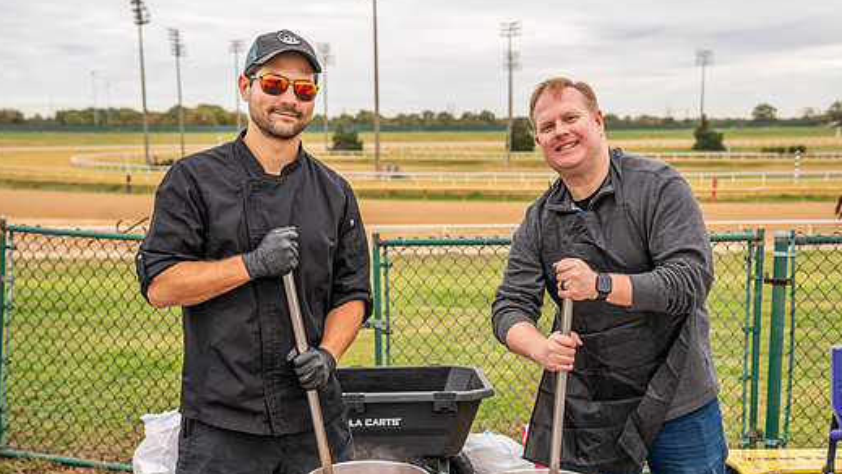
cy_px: 304
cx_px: 435
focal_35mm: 48
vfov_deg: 24.8
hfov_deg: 42.9
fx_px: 1072
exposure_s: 1/1000
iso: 500
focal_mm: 41
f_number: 4
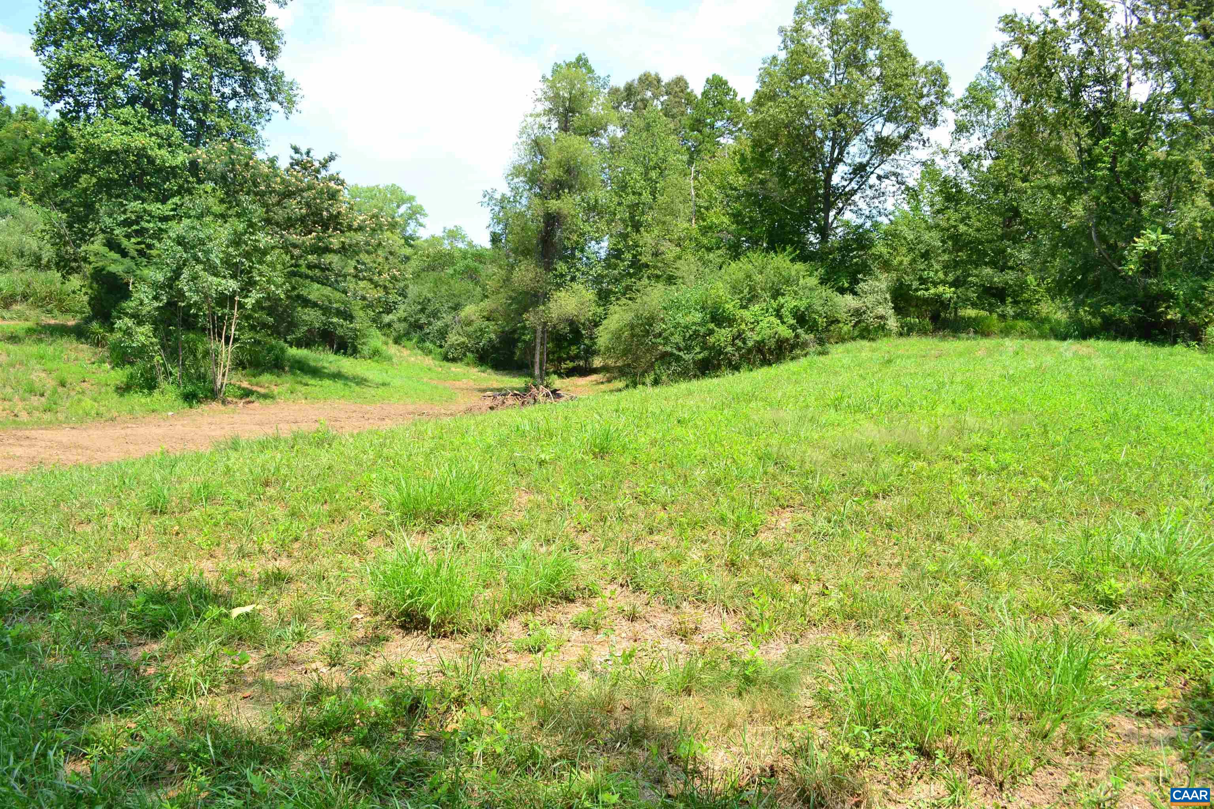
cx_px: 607
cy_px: 404
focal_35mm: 27
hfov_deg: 67.4
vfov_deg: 47.9
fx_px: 910
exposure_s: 1/125
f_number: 7.1
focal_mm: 18
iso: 100
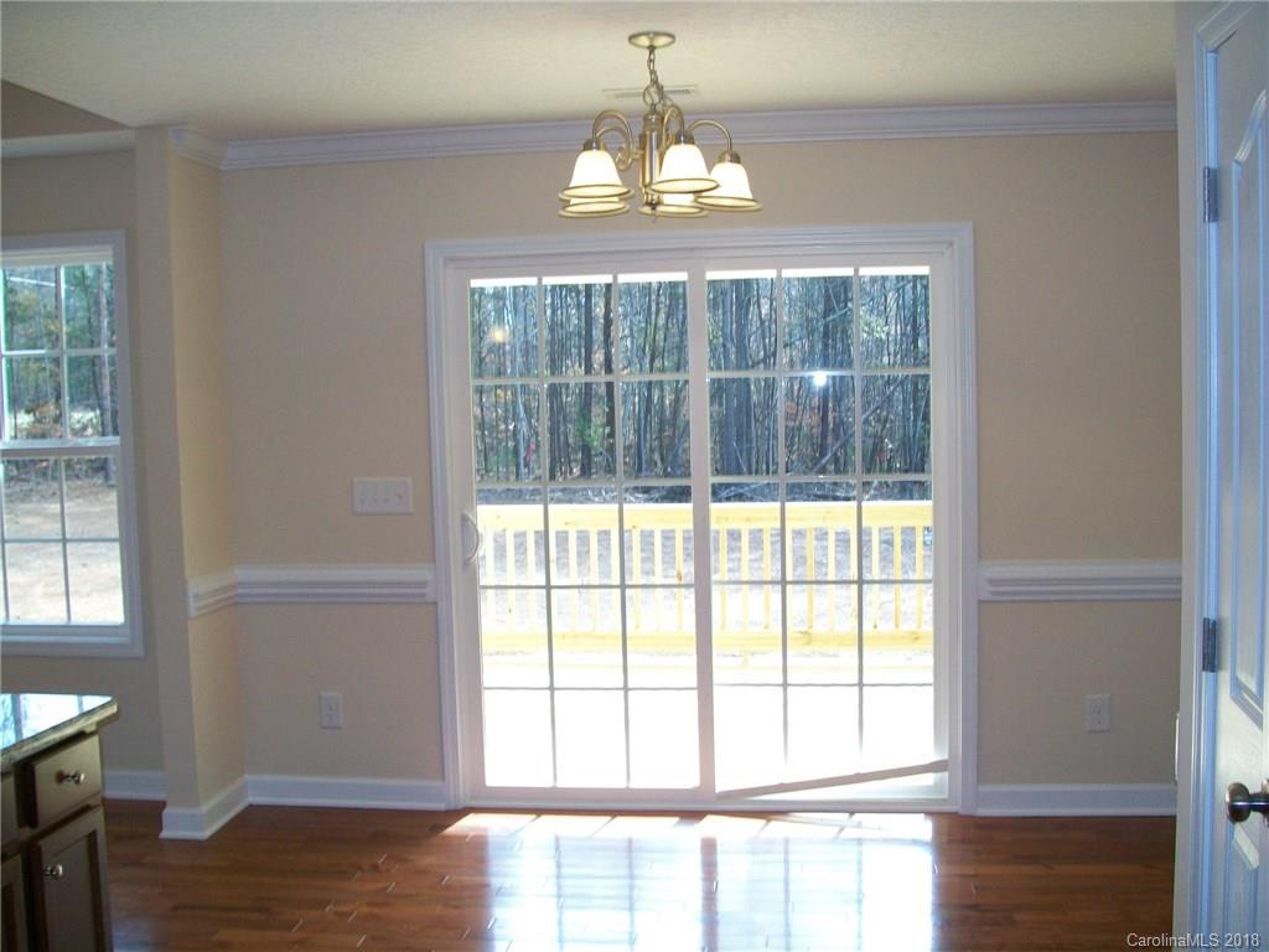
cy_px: 476
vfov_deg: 39.7
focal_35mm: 36
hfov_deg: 51.4
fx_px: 1320
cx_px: 634
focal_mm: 6
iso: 64
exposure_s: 1/60
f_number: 2.7
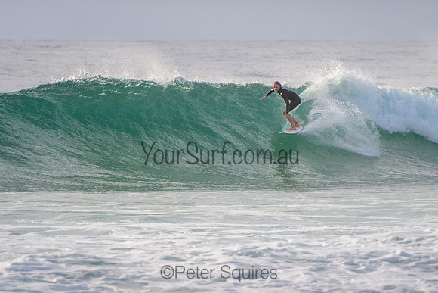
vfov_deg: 2.5
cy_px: 106
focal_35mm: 550
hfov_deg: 3.7
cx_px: 271
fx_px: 6695
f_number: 5.6
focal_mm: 400
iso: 320
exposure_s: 1/2000
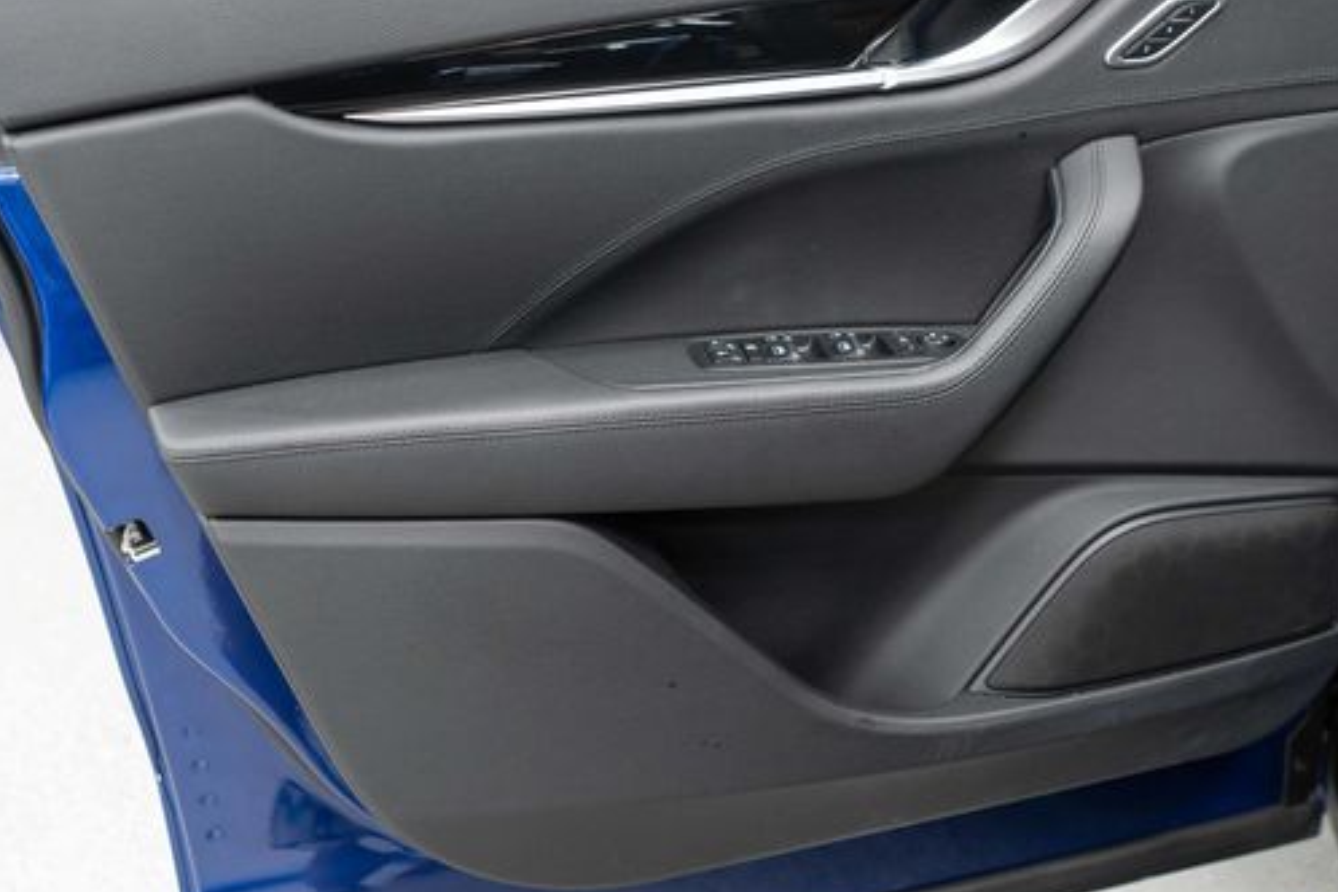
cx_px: 747
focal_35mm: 36
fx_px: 1338
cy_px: 423
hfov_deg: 53.0
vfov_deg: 36.9
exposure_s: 1/60
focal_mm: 28
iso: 1000
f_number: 3.2
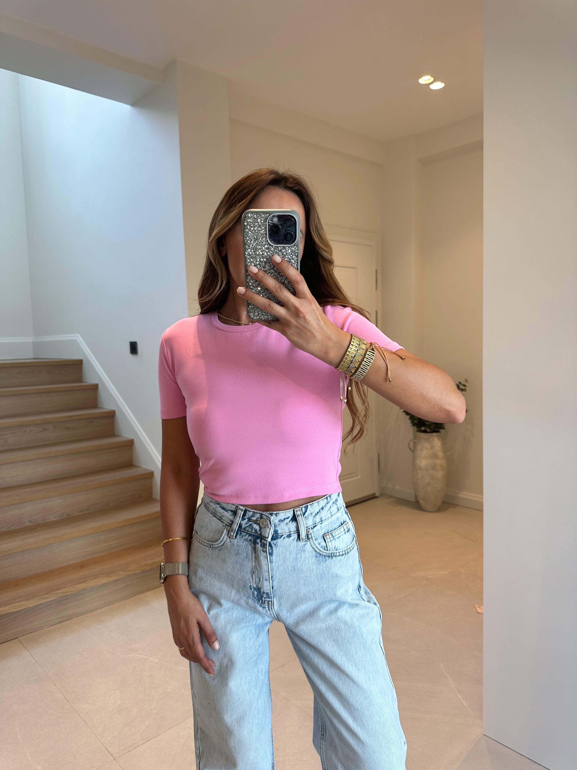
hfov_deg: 56.8
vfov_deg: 71.6
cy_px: 385
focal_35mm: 24
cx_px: 288
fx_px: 533
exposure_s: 1/100
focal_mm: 6.86
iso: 100
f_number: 1.78
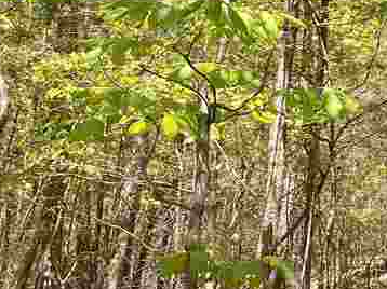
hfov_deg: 18.2
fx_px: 1039
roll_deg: -1.3
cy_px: -15
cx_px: 623
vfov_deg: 15.5
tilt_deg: +20.8
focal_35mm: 93
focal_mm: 4.25
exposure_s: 1/420
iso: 32
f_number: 1.8
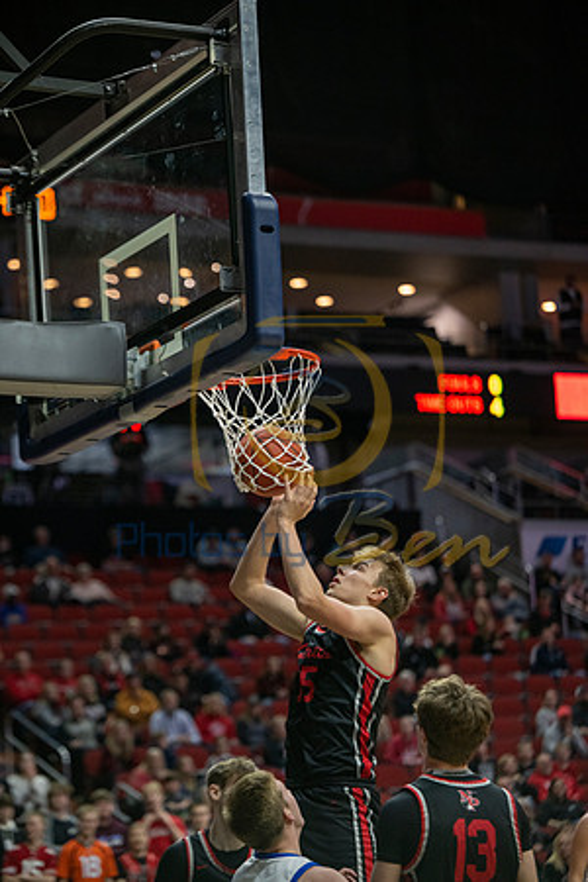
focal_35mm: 110
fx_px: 2695
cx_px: 294
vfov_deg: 18.6
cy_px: 441
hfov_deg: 12.5
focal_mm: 110
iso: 2000
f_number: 2.8
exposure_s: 1/1000
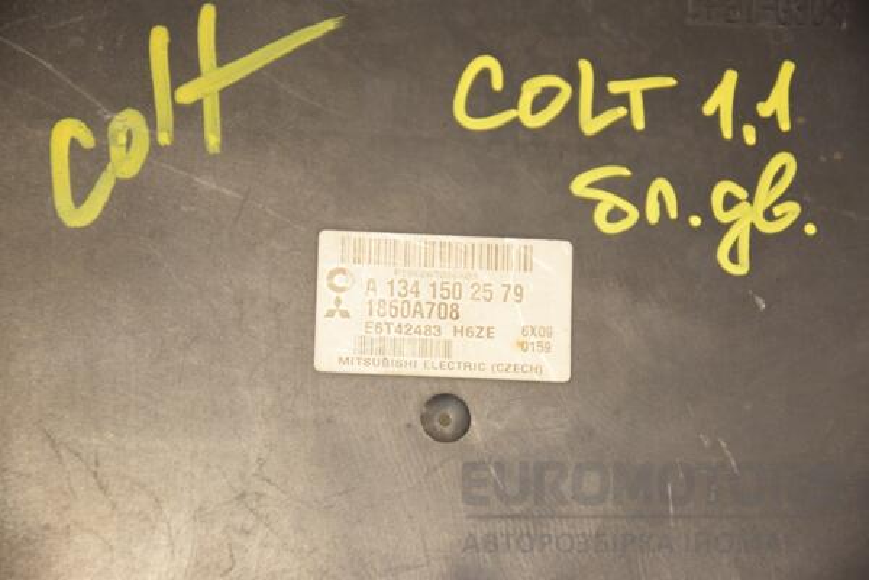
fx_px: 3802
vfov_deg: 8.7
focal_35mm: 158
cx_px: 434
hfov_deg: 13.0
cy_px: 290
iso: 800
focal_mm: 105
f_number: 5.6
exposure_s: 1/200
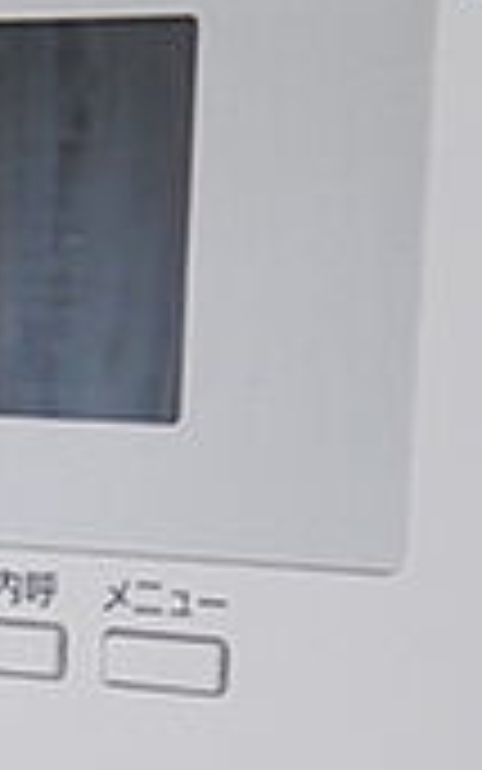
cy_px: 590
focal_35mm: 95
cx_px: -14
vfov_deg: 21.6
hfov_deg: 13.6
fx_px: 1995
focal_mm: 4.3
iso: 180
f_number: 2.8
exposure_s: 1/30
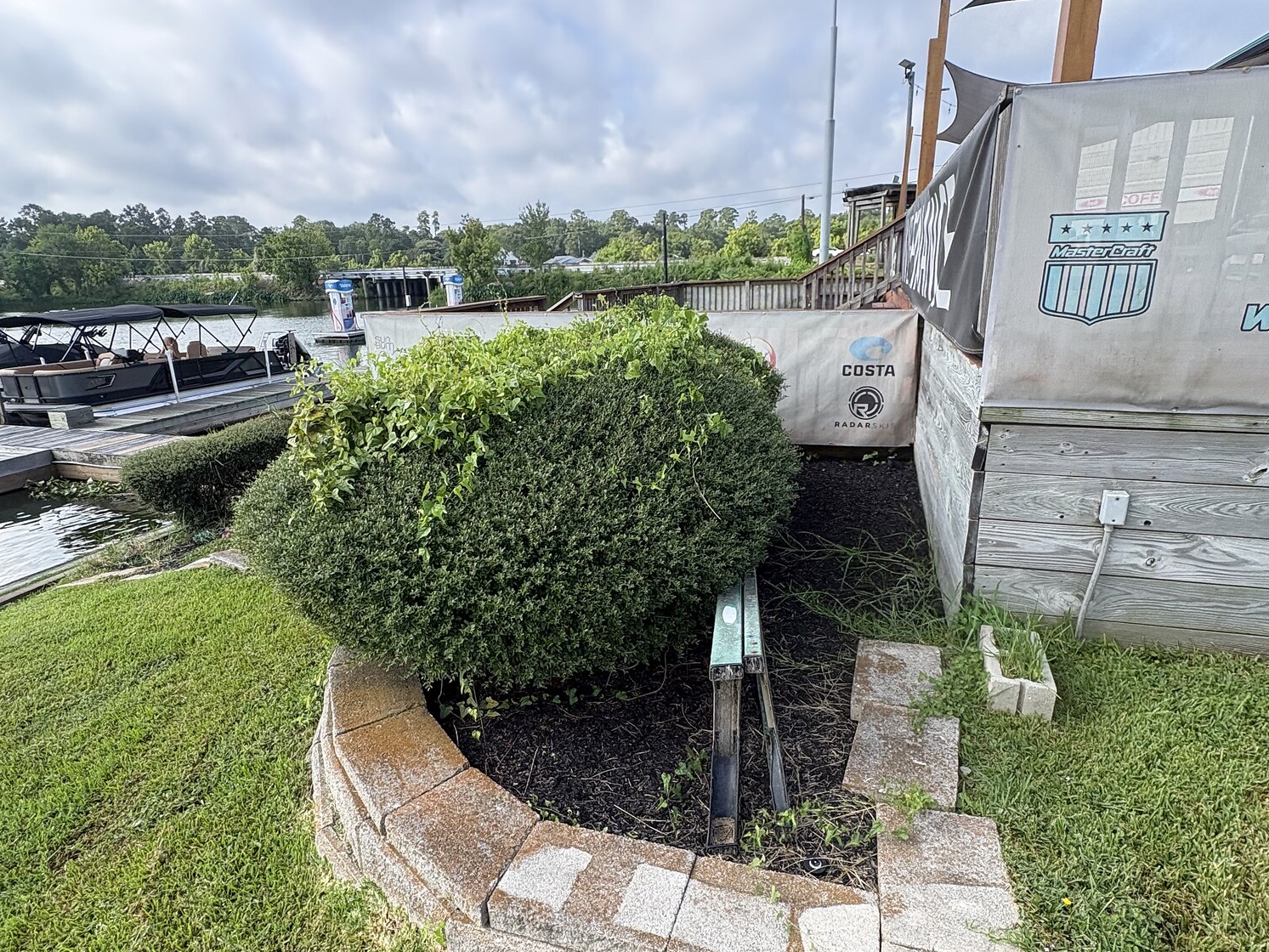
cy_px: 499
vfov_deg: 81.7
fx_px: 550
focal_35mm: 15
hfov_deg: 98.2
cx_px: 636
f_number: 2.2
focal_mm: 2.22
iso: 50
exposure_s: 1/561
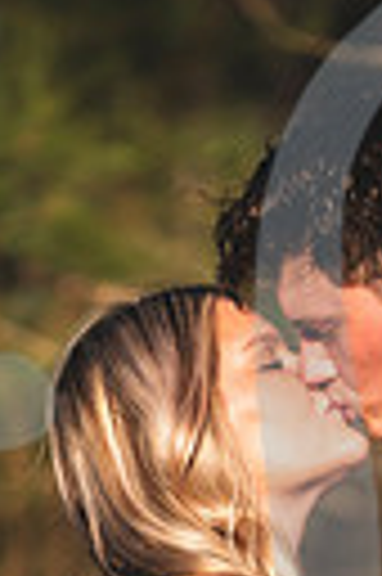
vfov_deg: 2.9
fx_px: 11203
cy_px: 716
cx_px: 404
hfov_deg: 2.0
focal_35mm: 702
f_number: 2.8
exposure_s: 1/1000
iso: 100
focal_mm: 200
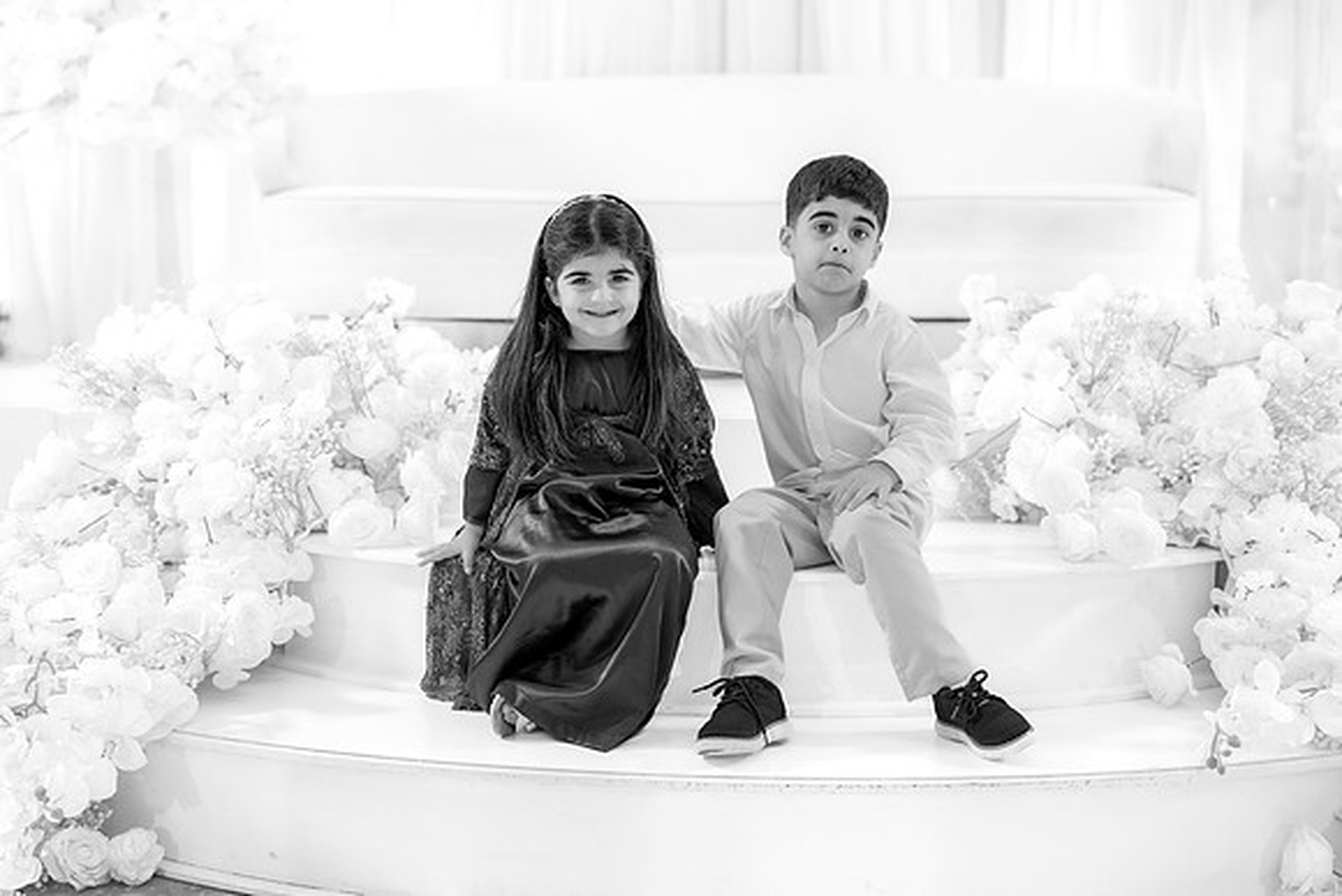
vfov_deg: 29.1
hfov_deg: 42.5
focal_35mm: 46
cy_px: 447
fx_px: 1727
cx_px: 651
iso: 320
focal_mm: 44
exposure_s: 1/160
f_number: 2
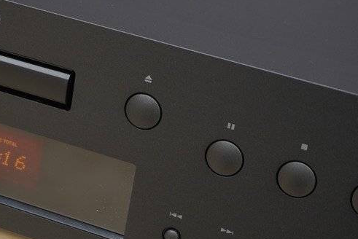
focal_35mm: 100
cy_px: 129
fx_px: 995
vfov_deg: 13.7
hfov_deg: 20.3
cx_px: 111
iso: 400
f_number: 5.6
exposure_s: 1/15
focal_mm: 42
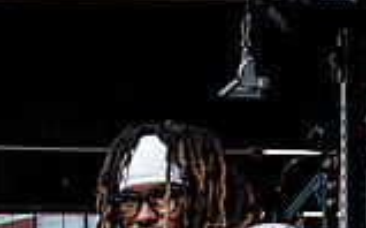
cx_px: 110
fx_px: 1206
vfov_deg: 9.8
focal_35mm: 121
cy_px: 509
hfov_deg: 17.2
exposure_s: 1/250
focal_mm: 42
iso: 640
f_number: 9
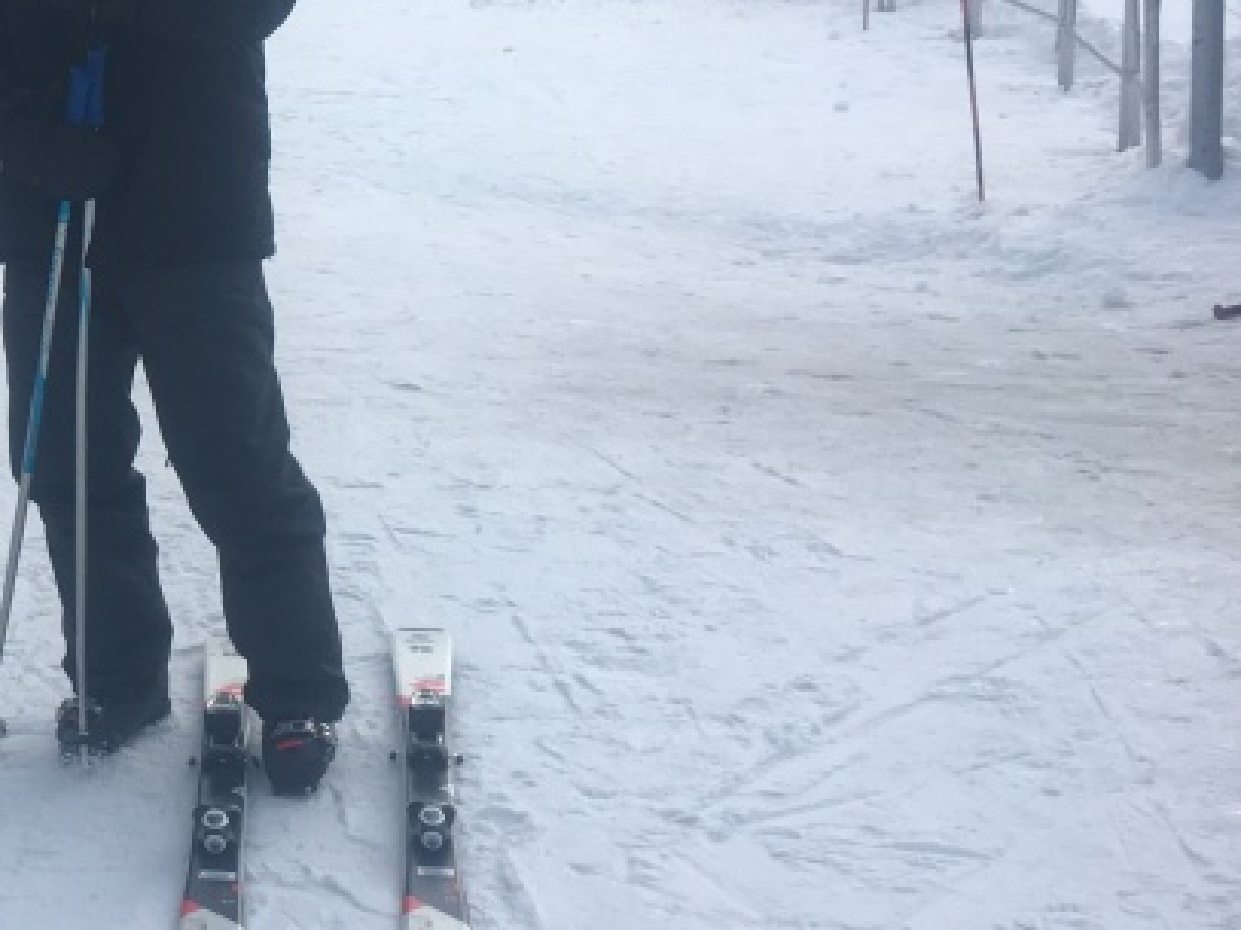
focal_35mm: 73
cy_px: 180
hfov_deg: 23.9
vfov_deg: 19.9
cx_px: -308
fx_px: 2616
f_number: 2.2
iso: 25
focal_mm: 4.15
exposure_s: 1/549
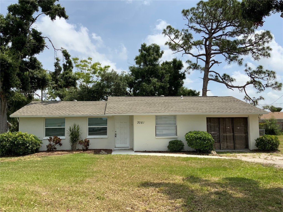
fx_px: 237
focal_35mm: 29
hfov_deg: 61.7
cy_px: 106
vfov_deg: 48.2
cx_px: 142
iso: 16
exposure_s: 1/2320
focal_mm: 3
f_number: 1.8
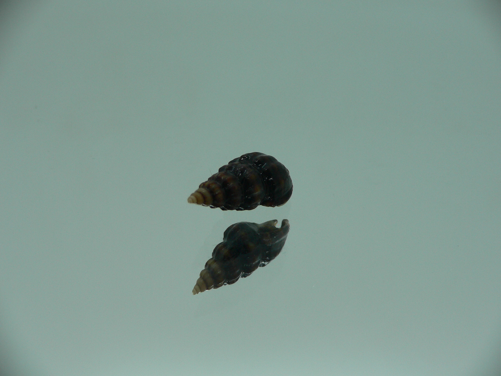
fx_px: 507
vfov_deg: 40.7
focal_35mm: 35
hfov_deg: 52.6
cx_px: 250
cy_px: 188
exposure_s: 1/60
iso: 80
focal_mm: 4.6
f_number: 2.8
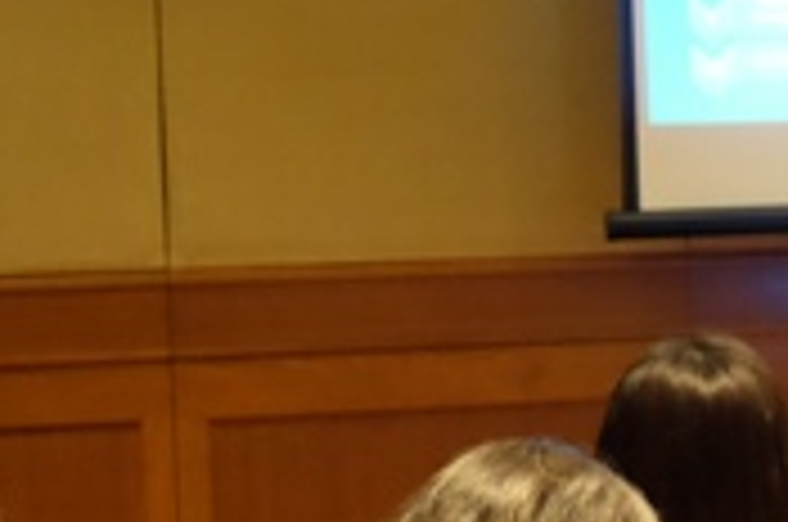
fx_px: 3103
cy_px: 304
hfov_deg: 12.2
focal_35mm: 142
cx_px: 1752
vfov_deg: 9.6
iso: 3200
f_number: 4
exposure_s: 1/28
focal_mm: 20.8
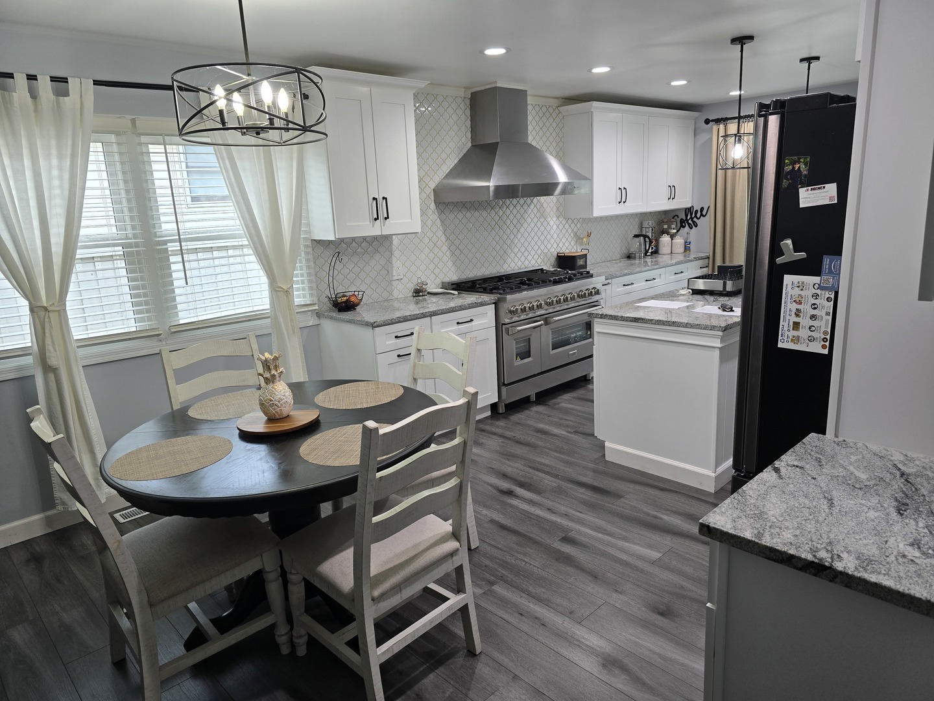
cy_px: 350
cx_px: 467
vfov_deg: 58.9
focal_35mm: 23
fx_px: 621
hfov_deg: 73.9
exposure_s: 1/120
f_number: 1.7
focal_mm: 6.3
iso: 80
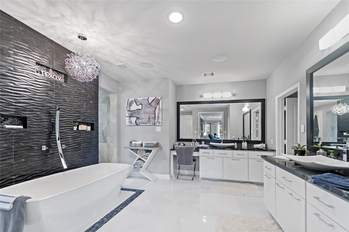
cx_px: 174
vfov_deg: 81.2
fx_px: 136
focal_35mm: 14
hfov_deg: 104.3
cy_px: 116
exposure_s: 1/60
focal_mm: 14
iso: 800
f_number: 2.8
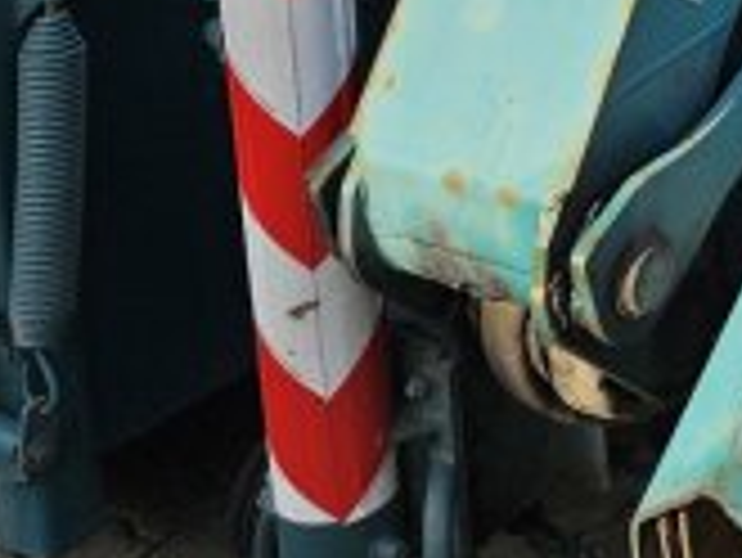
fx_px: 1909
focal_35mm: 89
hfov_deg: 19.2
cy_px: -256
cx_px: 1124
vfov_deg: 15.4
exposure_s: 1/1343
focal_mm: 5.4
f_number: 1.8
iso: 25
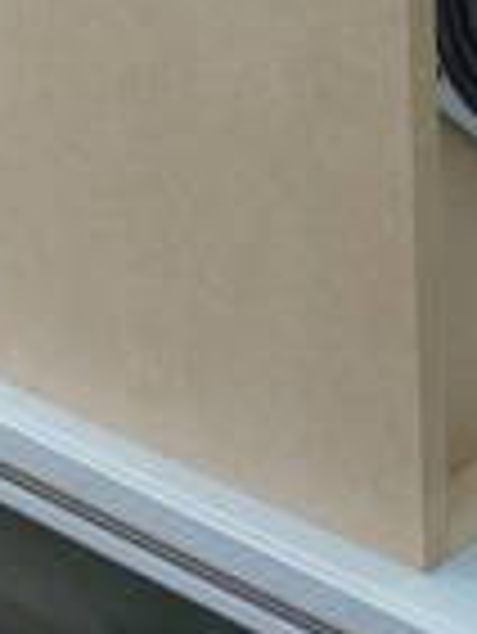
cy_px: -153
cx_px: 333
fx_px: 3632
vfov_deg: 9.8
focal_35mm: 198
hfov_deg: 7.5
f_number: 4.5
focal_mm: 12.5
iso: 400
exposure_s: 1/50
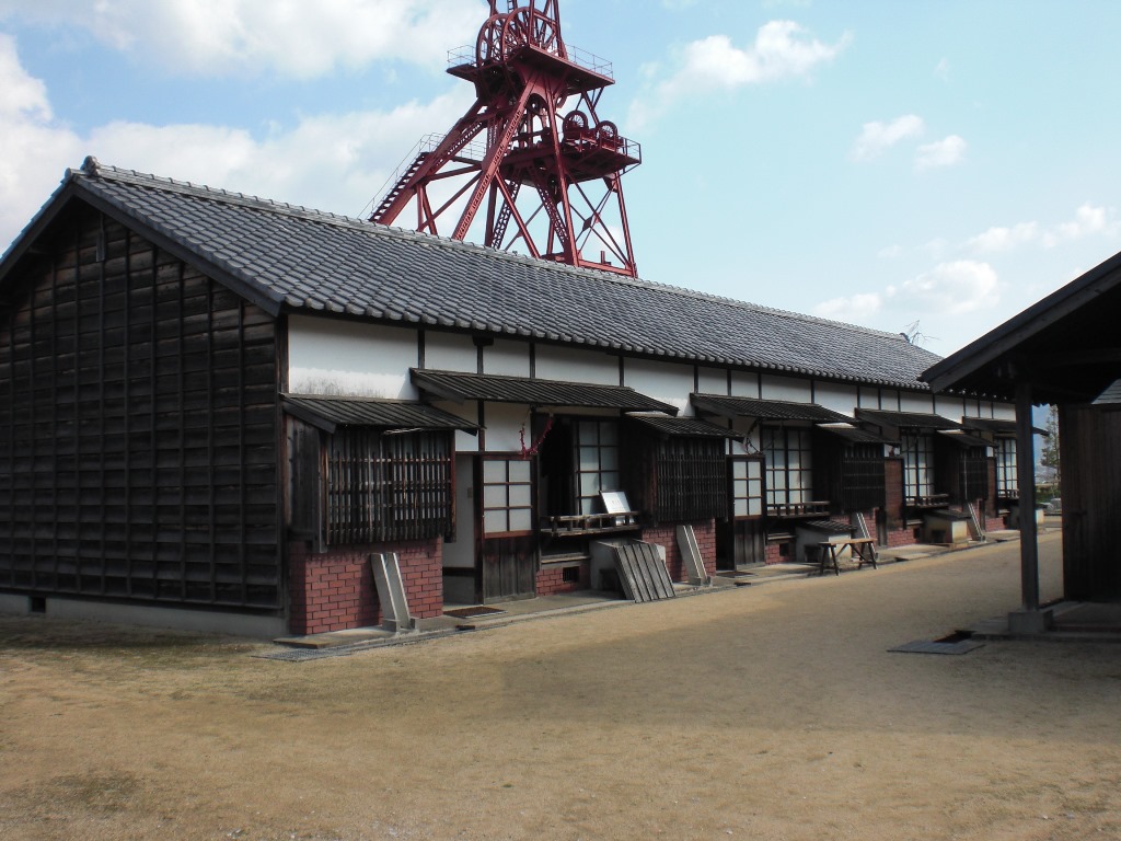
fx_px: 1231
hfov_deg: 49.0
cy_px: 420
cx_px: 560
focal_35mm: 38
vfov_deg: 37.7
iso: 64
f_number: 5.6
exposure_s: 1/250
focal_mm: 6.3
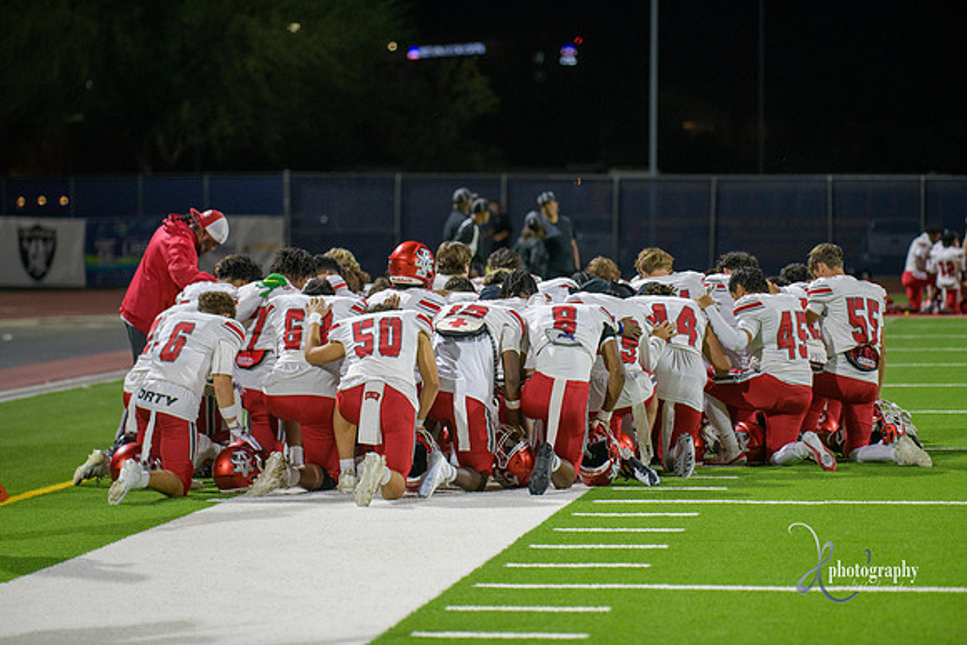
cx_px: 484
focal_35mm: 145
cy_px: 322
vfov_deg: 9.5
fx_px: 3896
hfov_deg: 14.2
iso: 1250
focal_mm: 145
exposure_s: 1/250
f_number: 2.8
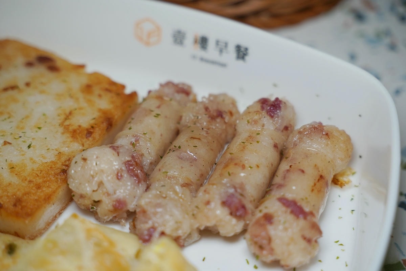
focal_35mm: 75
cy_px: 136
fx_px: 846
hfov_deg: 27.0
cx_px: 203
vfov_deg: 18.2
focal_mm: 75
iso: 100
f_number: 4
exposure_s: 1/80
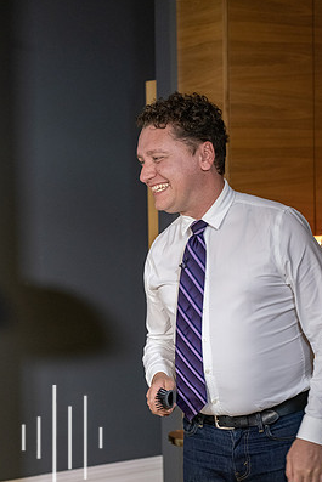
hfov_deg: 16.1
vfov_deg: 23.9
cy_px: 256
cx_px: 181
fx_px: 1139
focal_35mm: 85
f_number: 2.8
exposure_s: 1/75
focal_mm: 50
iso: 2500
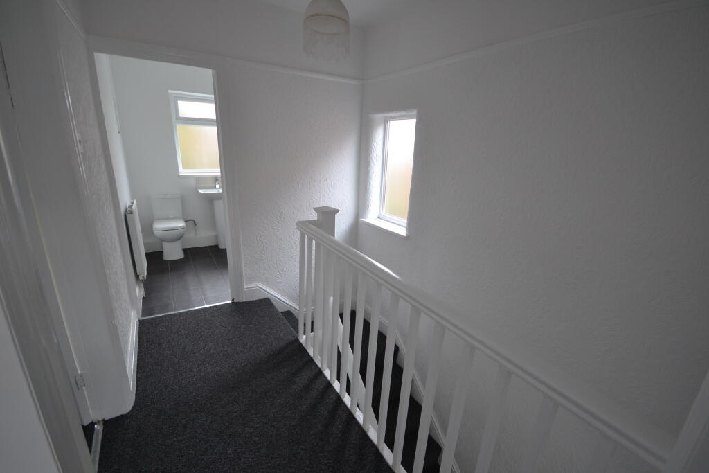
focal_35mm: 15
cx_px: 354
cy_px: 236
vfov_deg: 77.3
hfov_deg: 100.4
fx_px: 295
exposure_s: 1/60
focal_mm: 10
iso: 500
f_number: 4
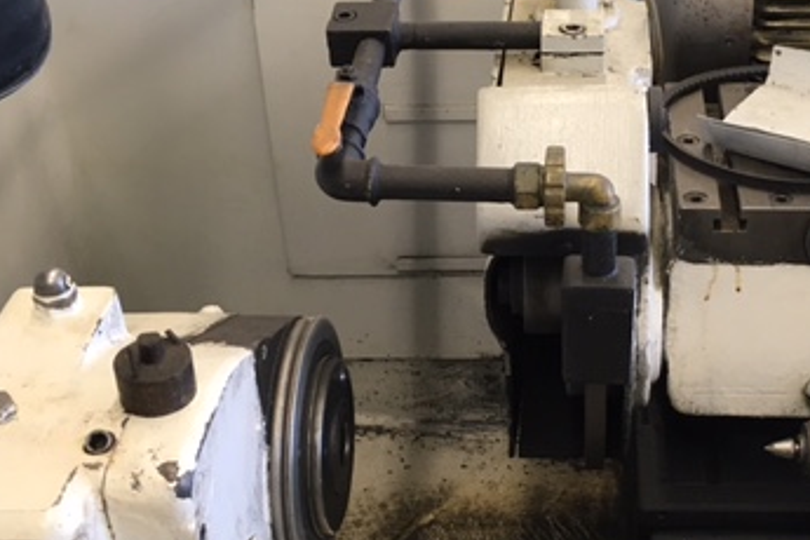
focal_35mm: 56
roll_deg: -0.3
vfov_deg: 24.2
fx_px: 1260
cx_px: 580
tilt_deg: -35.3
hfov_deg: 35.1
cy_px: 272
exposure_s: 1/33
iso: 50
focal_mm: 4.15
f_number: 2.2
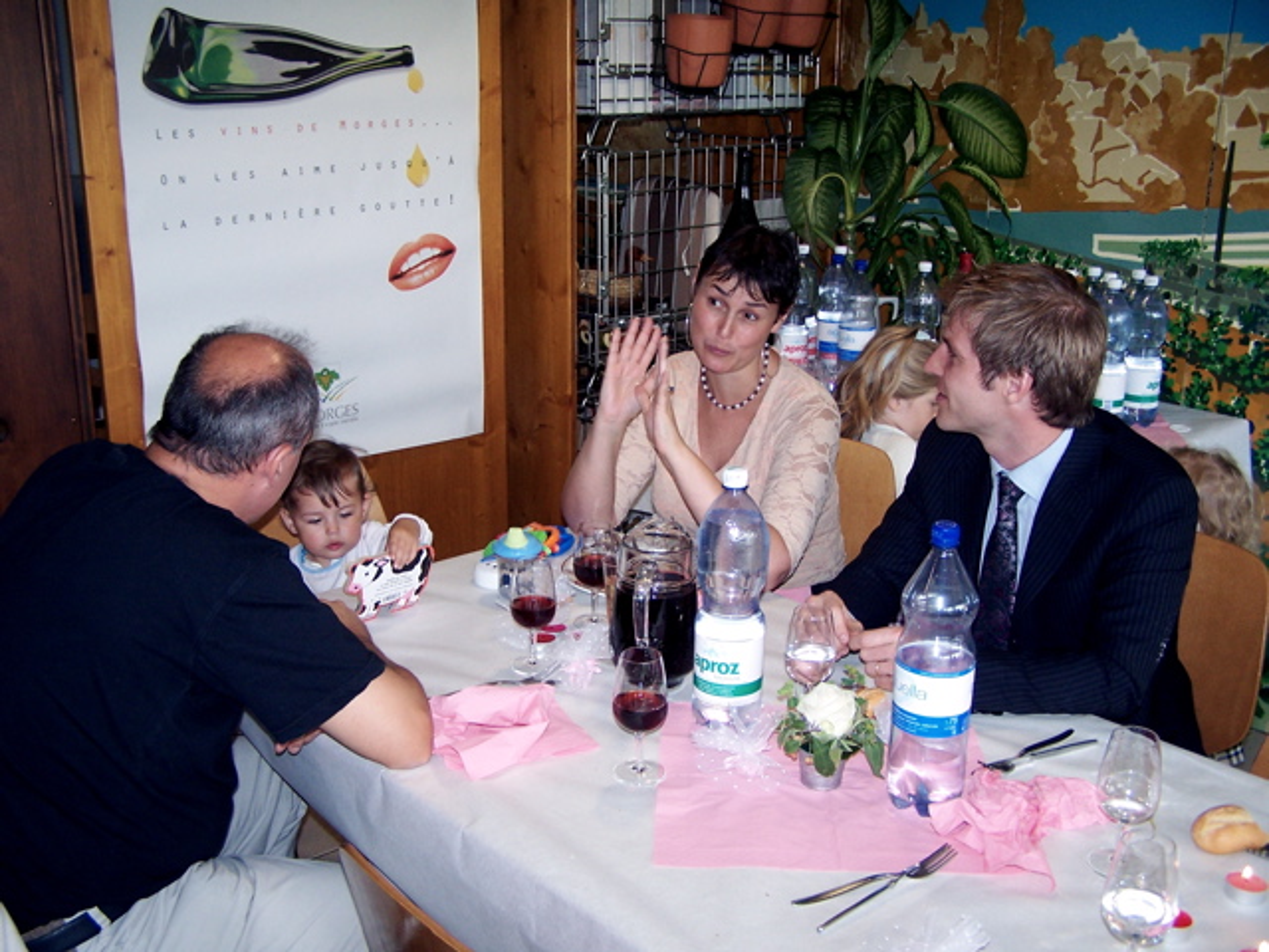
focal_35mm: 38
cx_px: 634
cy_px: 476
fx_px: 1393
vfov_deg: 37.7
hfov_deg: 49.0
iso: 140
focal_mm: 6.3
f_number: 2.8
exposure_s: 1/60
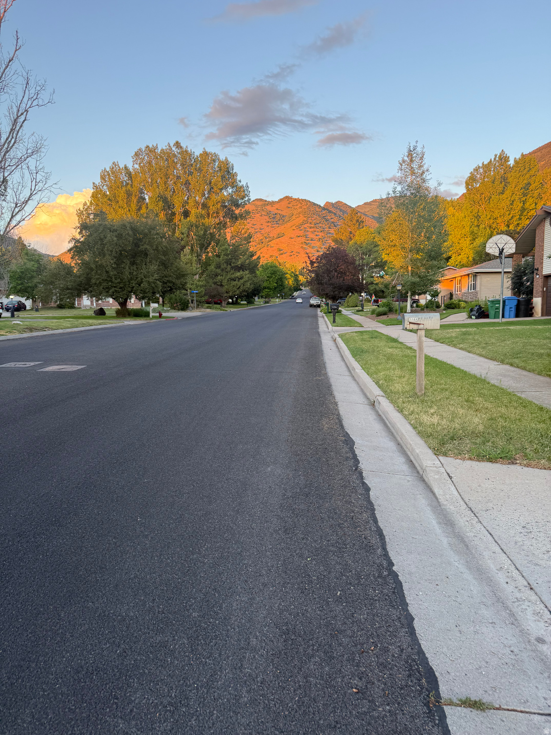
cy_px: 368
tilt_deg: -3.6
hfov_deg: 56.8
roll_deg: -1.9
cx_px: 276
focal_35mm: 24
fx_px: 509
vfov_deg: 71.6
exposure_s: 1/121
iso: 64
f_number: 1.78
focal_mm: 6.76
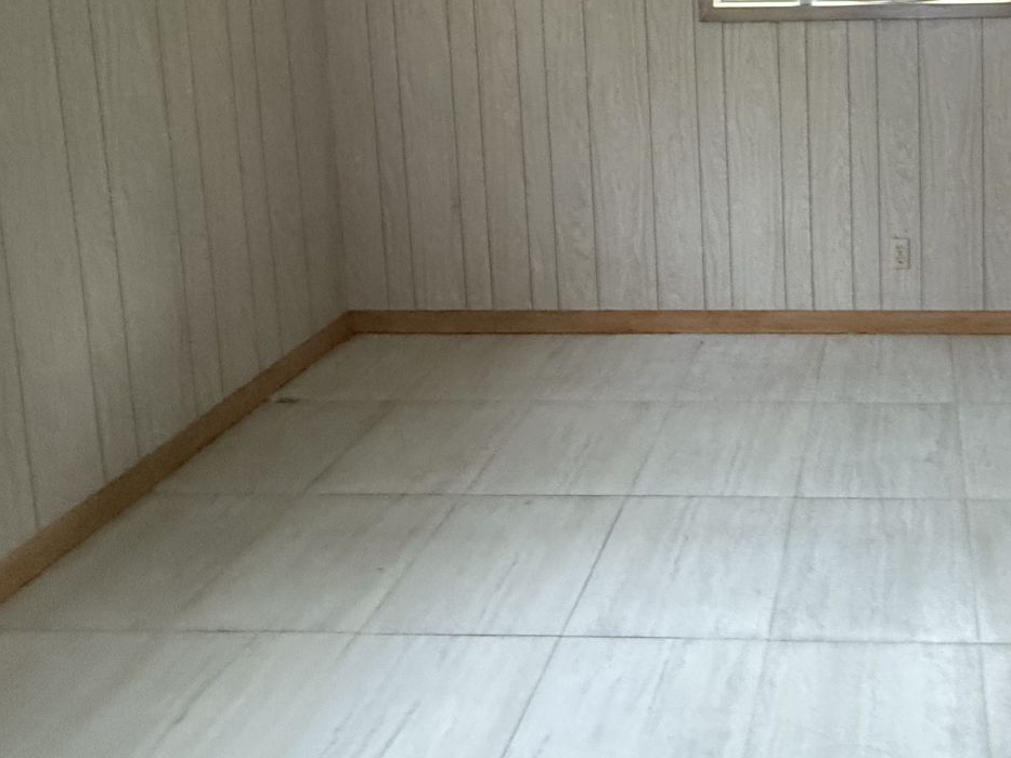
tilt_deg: +0.3
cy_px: -6
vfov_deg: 40.7
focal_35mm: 30
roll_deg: +1.3
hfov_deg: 53.5
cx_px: 883
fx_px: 876
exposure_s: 1/60
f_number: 2.2
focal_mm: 2.22
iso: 400
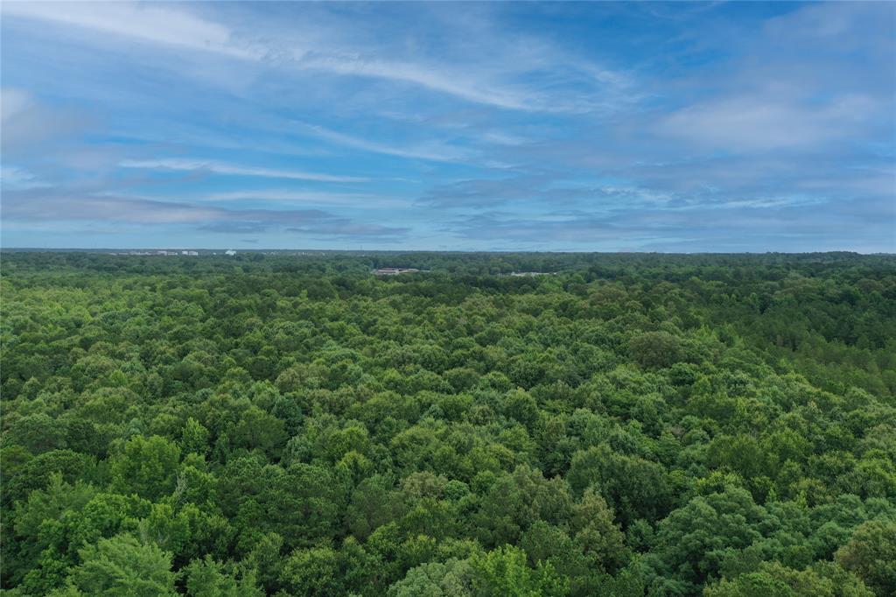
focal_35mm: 28
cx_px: 448
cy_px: 298
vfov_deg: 46.4
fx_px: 697
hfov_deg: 65.5
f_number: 5.6
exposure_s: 1/400
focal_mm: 10.26
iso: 100
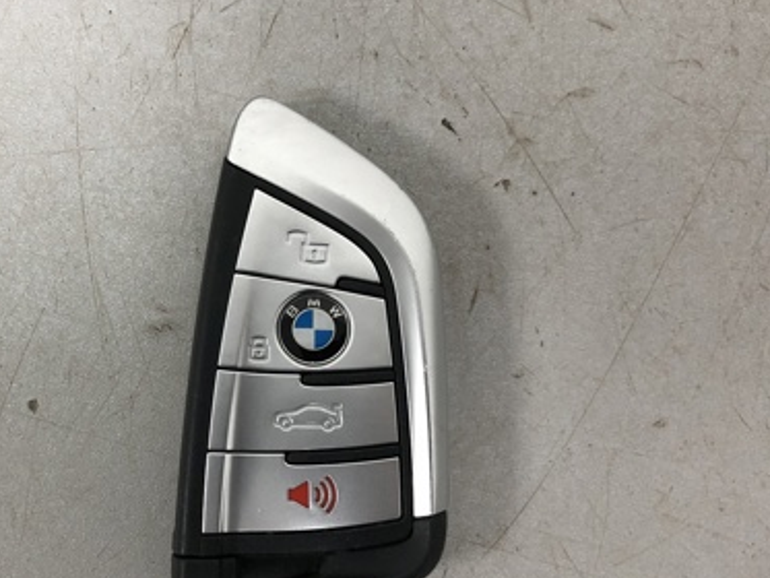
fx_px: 1068
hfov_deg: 38.8
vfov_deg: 30.2
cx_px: 208
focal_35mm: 48
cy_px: 343
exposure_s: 1/25
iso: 40
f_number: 1.8
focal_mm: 4
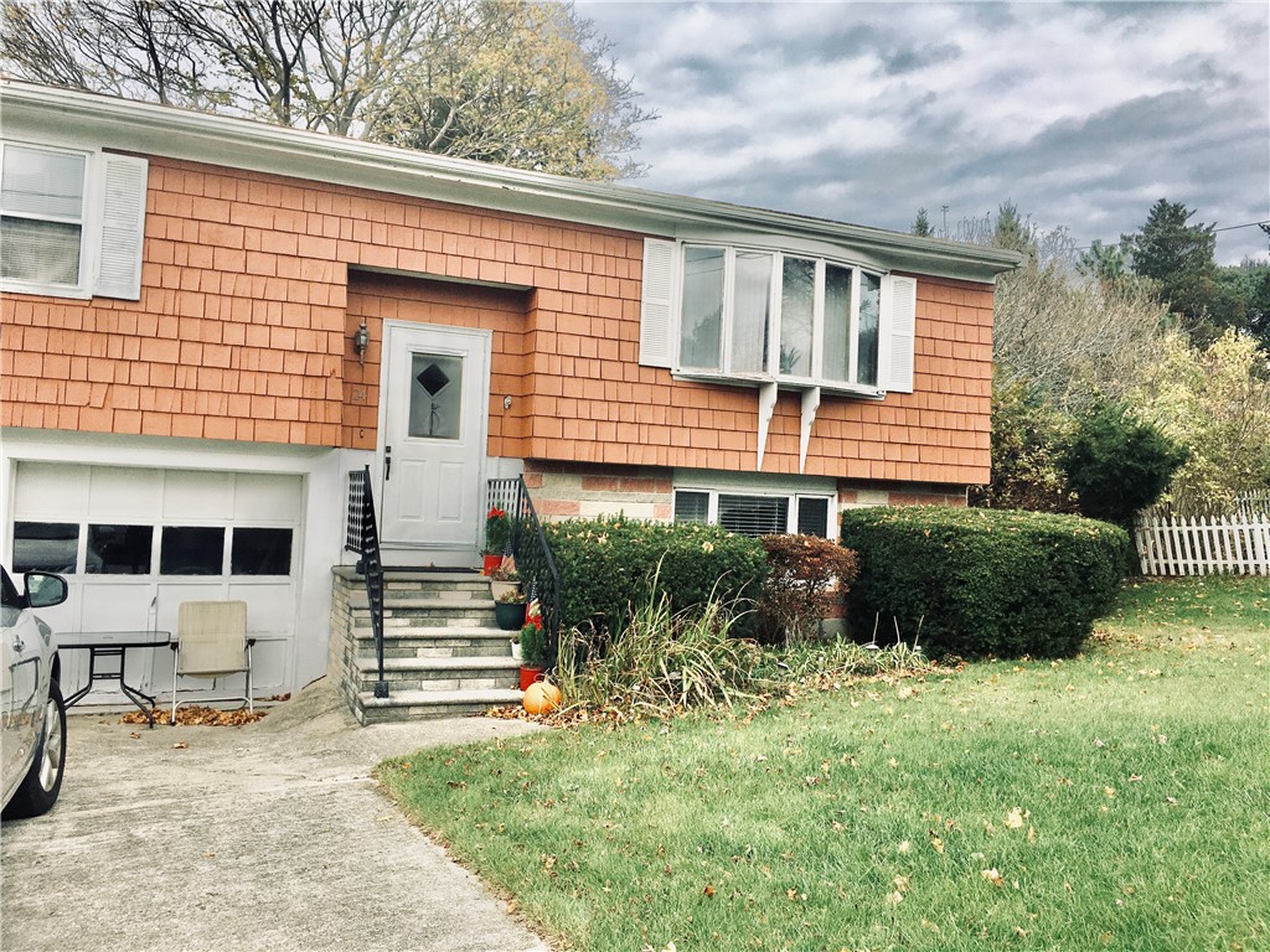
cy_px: 476
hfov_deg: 61.7
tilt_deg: +3.7
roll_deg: -3.1
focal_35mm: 29
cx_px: 635
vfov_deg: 48.2
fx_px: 1064
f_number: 2.2
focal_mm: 4.15
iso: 25
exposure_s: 1/1099
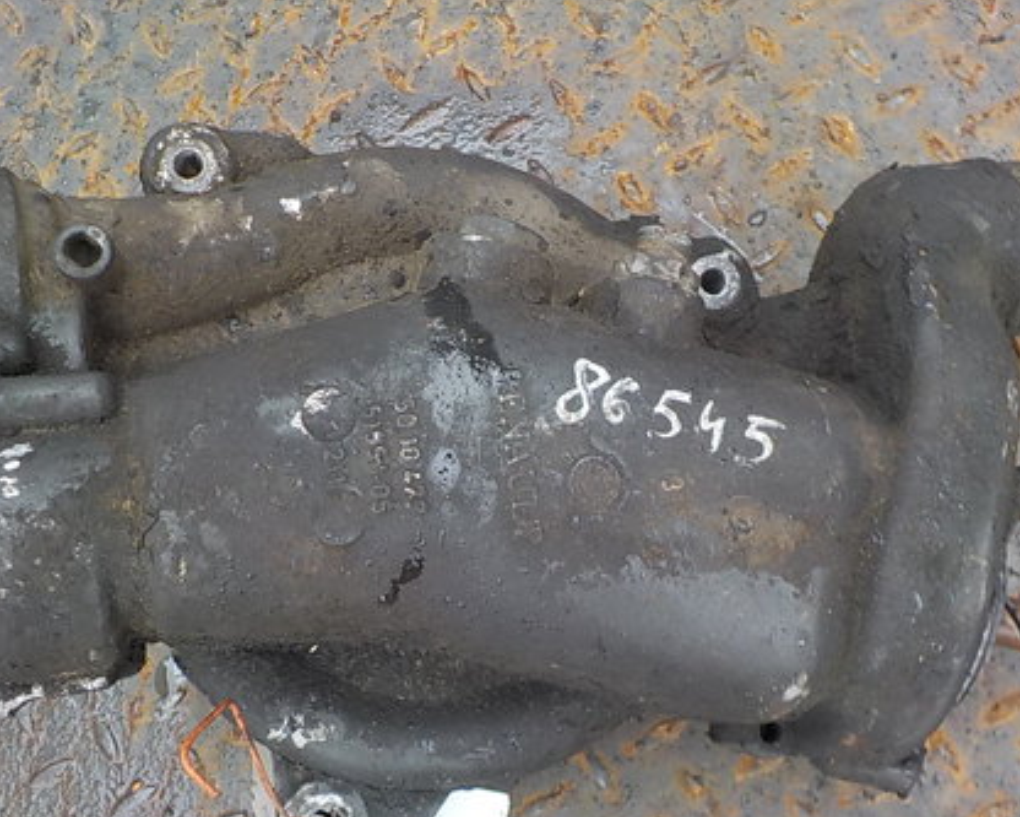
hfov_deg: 41.1
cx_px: 485
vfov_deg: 33.4
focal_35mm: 45
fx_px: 1359
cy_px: 397
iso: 125
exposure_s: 1/40
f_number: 3.3
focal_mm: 4.1
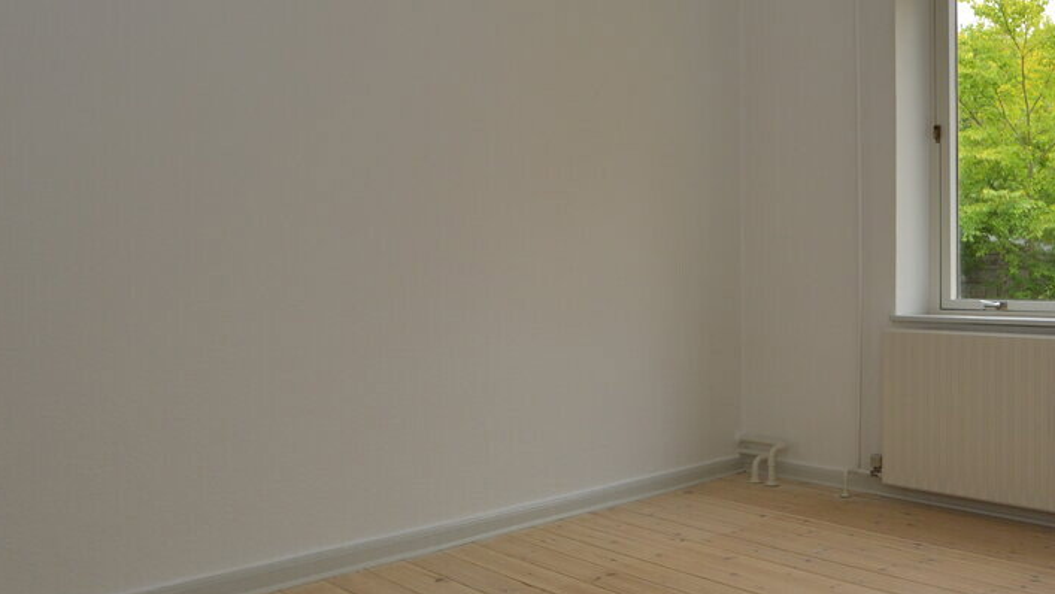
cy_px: 251
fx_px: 895
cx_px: 663
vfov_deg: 36.6
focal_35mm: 32
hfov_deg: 60.2
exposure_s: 1/125
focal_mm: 12
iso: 200
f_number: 5.6
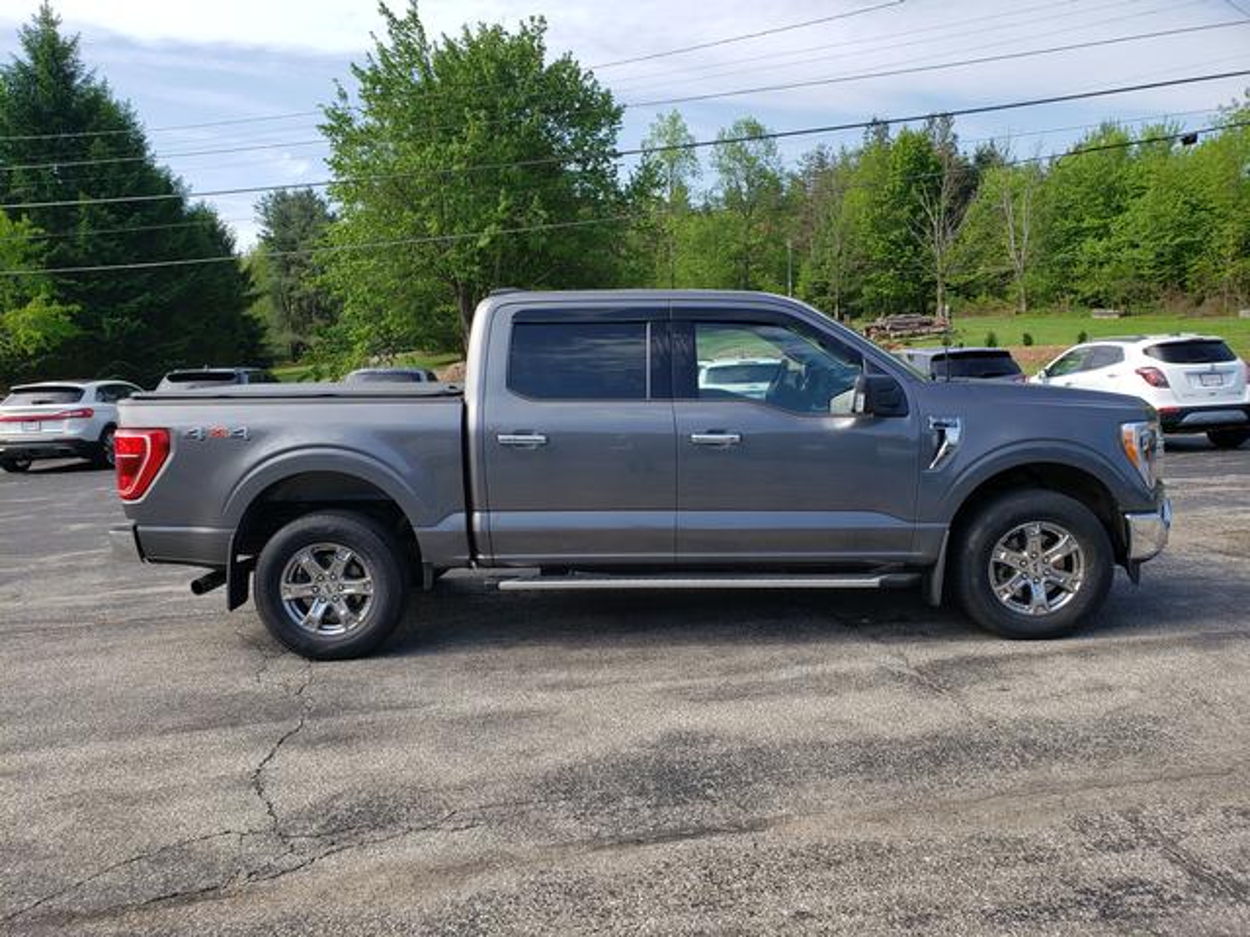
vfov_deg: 53.1
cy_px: 468
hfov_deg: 67.3
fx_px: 939
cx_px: 625
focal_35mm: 26
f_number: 2.4
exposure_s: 1/820
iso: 50
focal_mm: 4.3
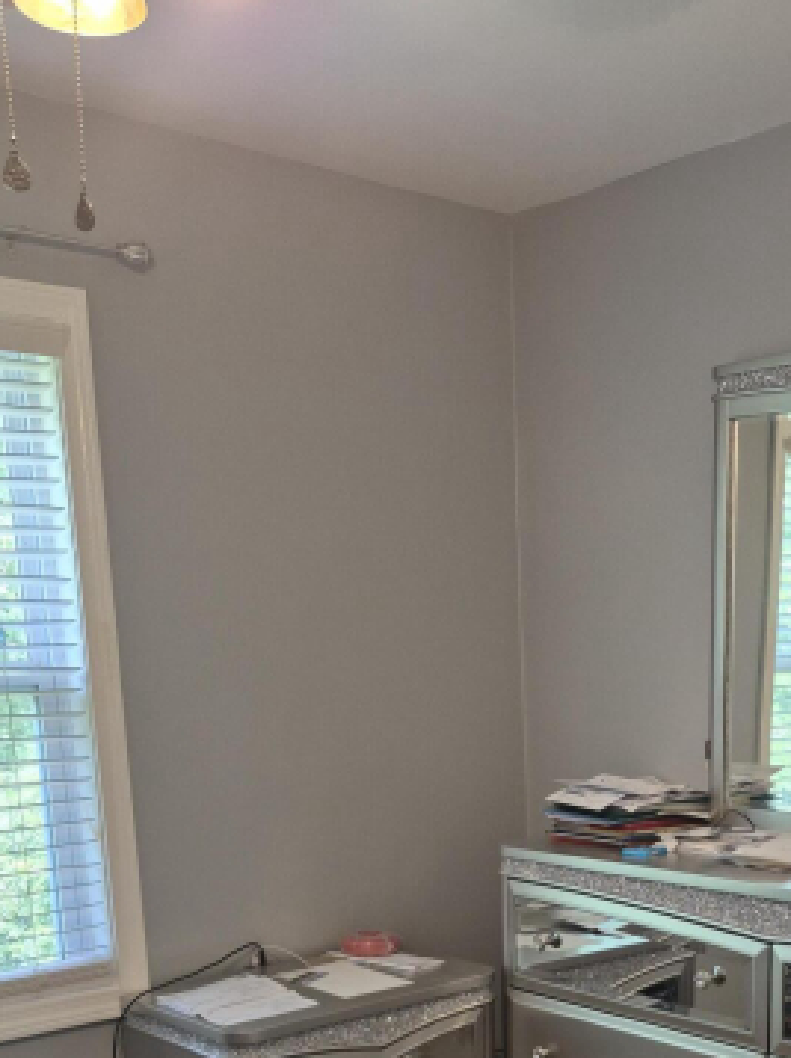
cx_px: 590
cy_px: 920
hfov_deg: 32.9
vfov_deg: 41.0
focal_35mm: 43
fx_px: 1312
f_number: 1.8
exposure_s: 1/120
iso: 125
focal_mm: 5.4
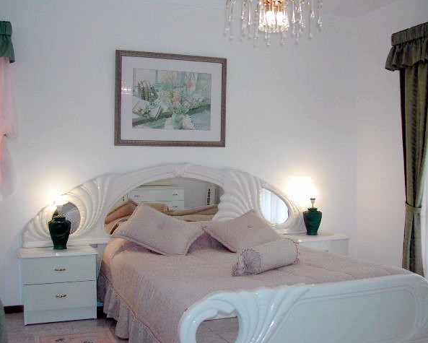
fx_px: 507
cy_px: 172
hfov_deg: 45.8
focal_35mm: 40
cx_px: 219
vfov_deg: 37.4
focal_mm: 8
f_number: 2.8
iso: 100
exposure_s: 1/55.5
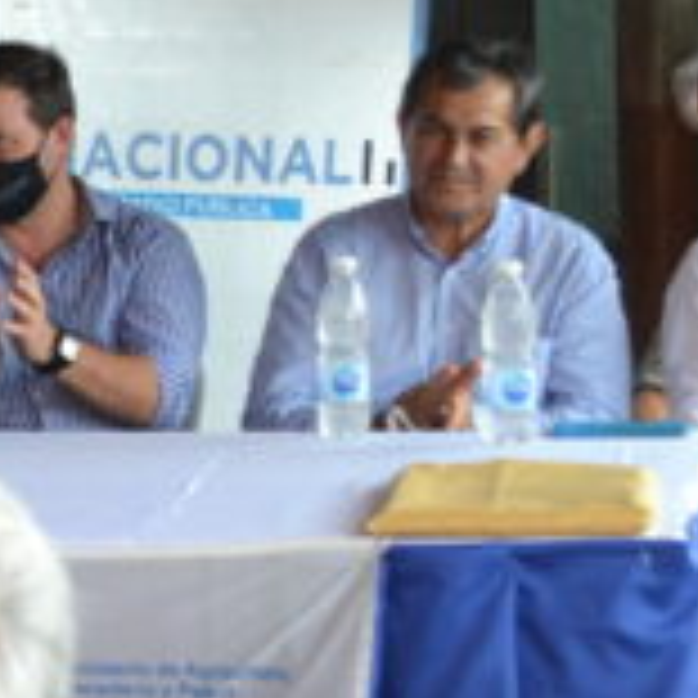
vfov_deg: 11.5
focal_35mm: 152
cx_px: -527
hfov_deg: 10.8
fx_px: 3468
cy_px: 212
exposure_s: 1/125
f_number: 5.6
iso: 400
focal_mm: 24
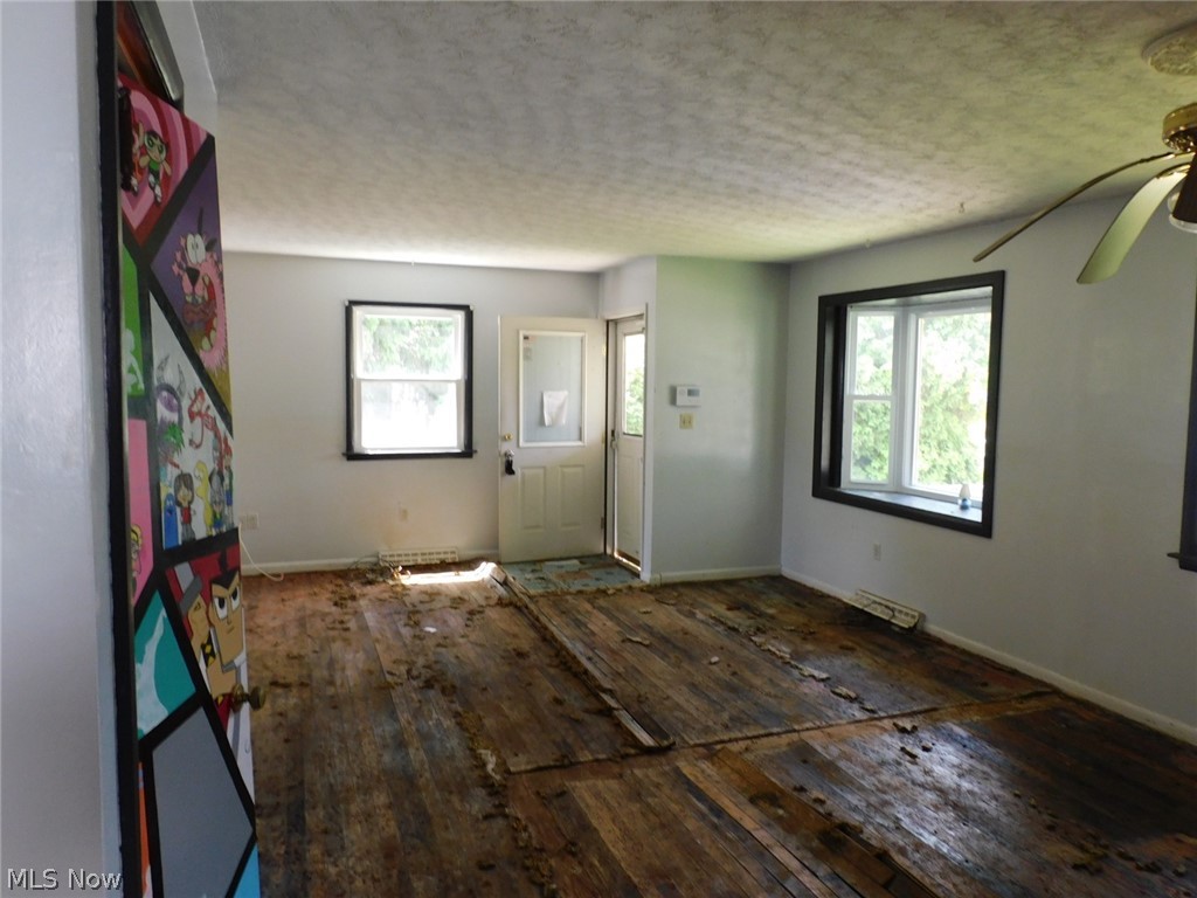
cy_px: 449
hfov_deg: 71.6
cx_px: 598
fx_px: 830
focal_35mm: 24
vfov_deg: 56.8
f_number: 3.3
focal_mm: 4.3
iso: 200
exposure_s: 1/30
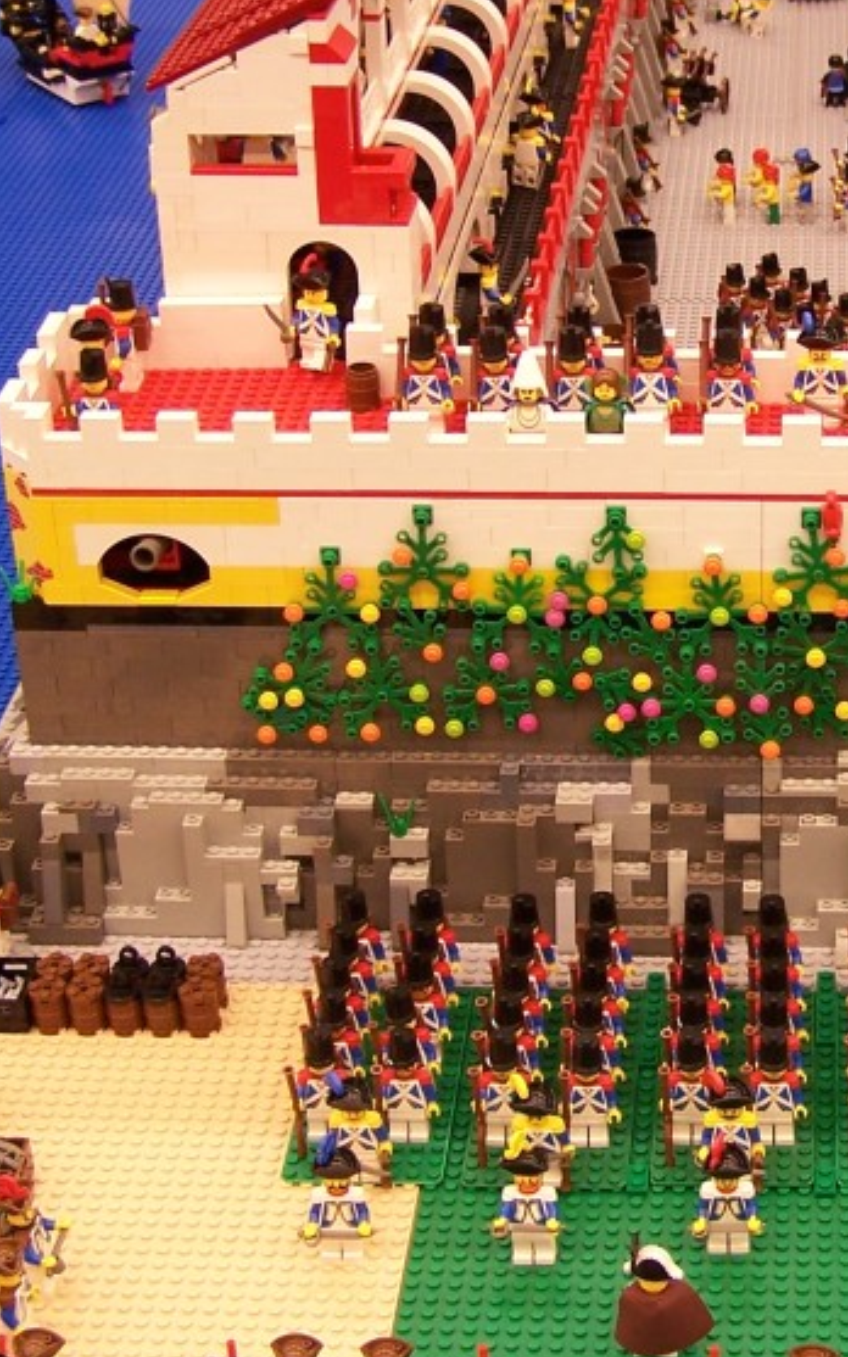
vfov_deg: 27.8
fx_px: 2737
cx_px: 765
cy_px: 565
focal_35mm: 74
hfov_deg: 17.4
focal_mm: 6.3
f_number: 2.8
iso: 80
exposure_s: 1/3
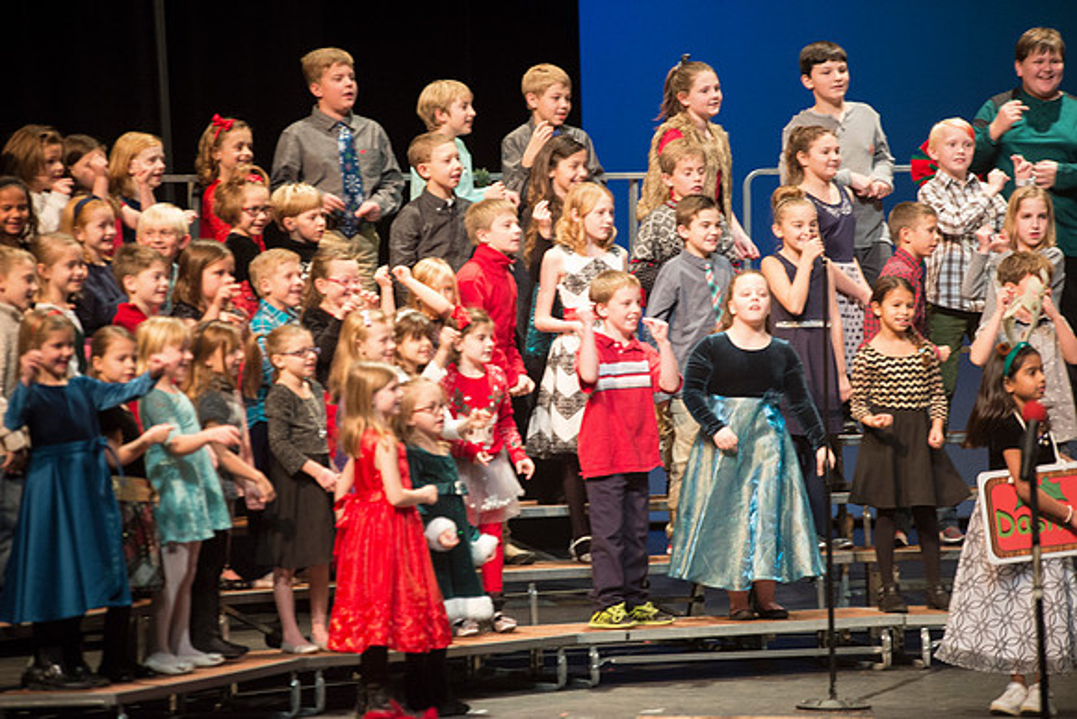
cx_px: 538
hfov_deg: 10.3
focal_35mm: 200
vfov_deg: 6.9
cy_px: 360
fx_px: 5984
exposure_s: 1/160
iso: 2500
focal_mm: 200
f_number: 2.8
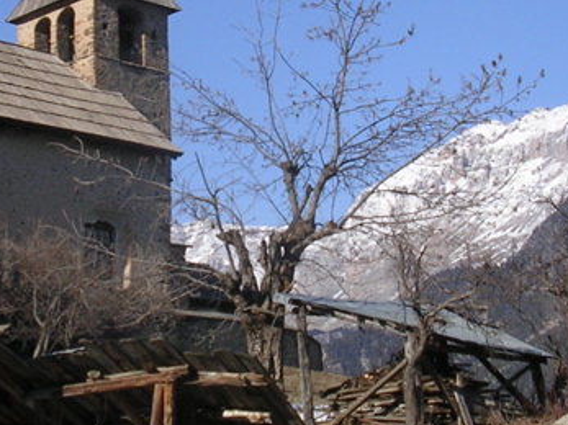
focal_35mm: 92
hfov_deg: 21.3
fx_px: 1509
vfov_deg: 16.0
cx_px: 268
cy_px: 175
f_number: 5.6
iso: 50
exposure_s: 1/355
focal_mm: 5.8
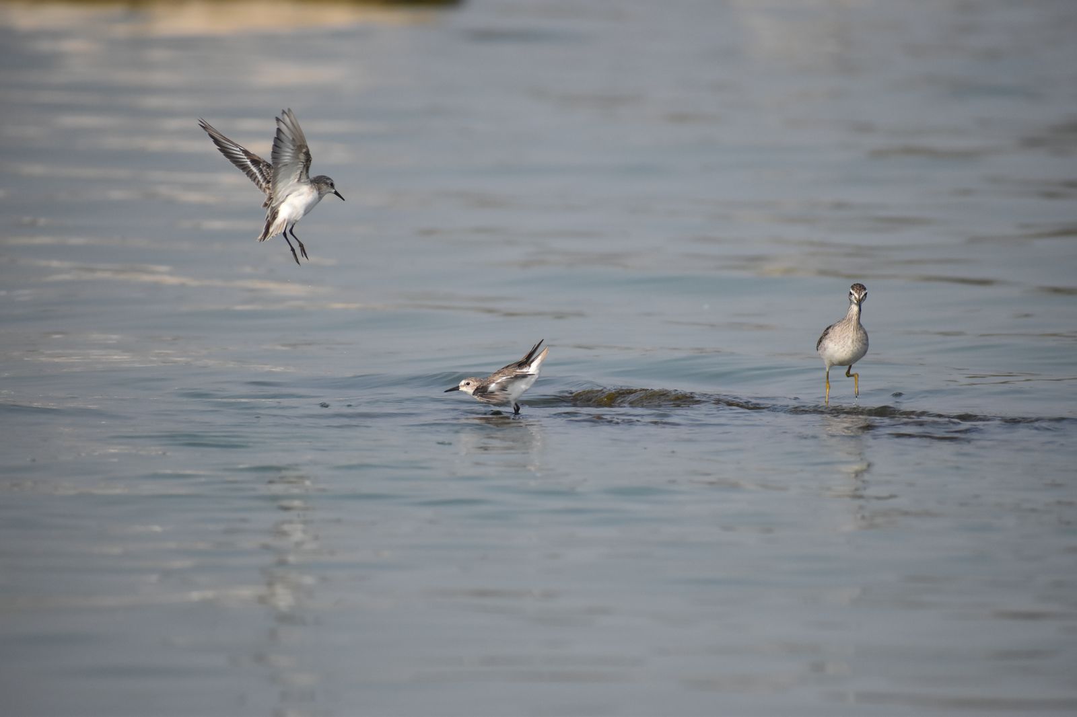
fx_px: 12562
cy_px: 358
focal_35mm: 420
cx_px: 538
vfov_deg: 3.3
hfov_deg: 4.9
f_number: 6.3
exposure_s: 1/4000
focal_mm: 280
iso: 1100
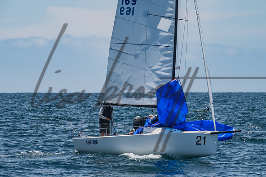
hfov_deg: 7.0
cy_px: 88
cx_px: 133
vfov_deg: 4.7
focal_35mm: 295
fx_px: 2179
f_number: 14
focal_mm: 195
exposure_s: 1/1600
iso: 640
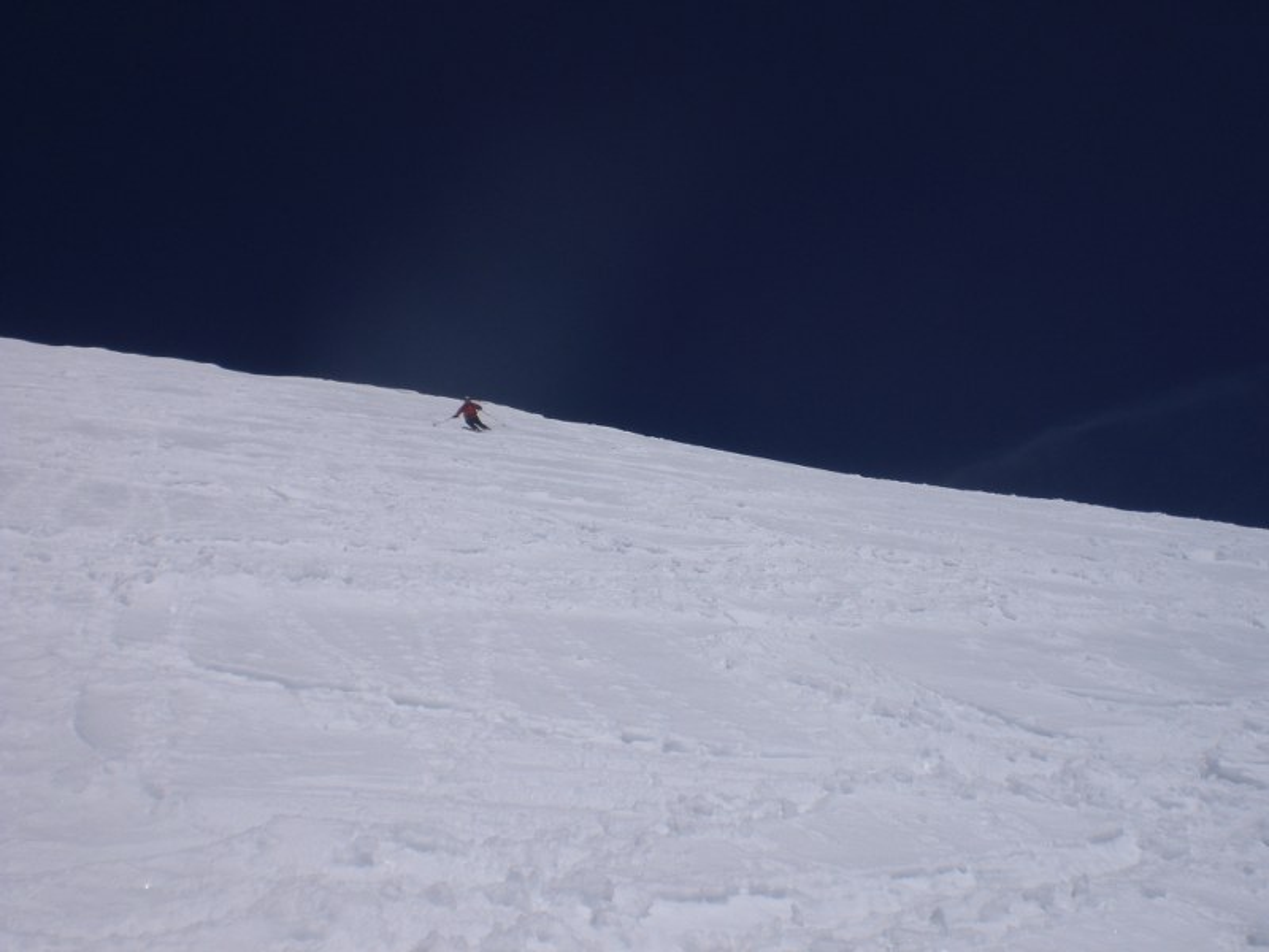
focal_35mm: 38
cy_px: 476
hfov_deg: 49.0
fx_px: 1393
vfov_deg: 37.7
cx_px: 634
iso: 50
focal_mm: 6.3
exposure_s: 1/2000
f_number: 4.4
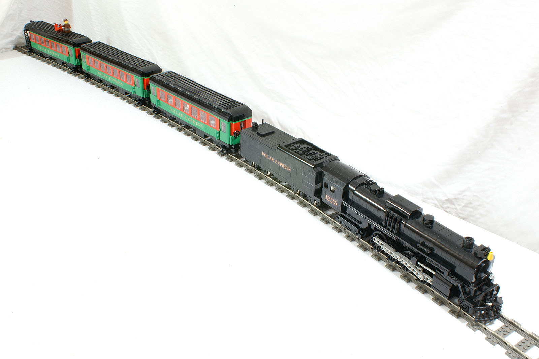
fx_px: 494
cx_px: 270
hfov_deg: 57.2
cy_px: 180
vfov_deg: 40.0
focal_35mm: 33
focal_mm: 22
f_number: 25
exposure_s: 10
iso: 100
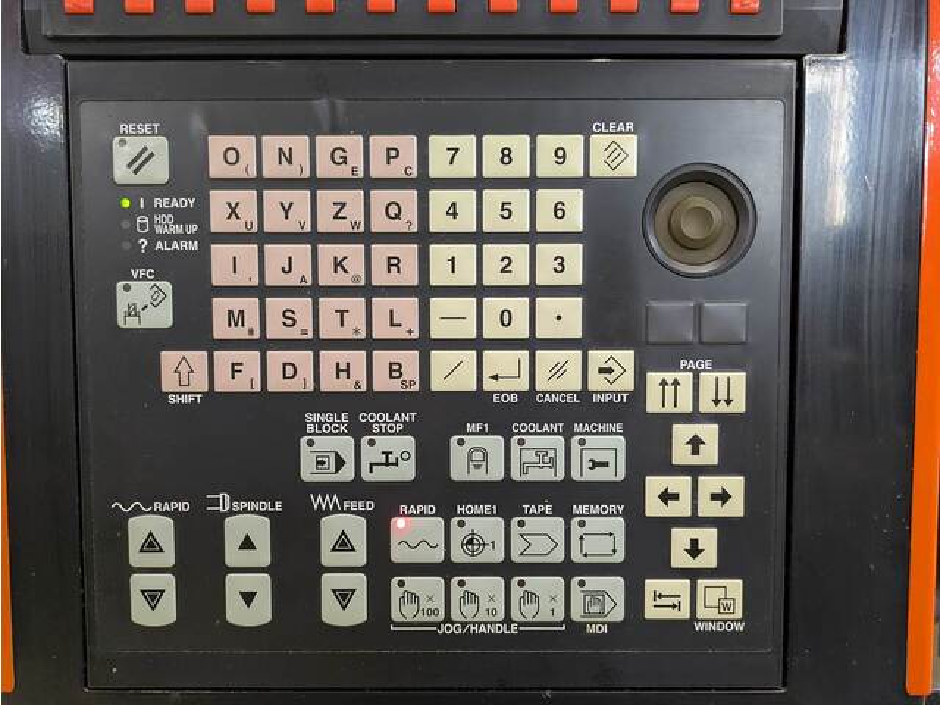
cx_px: 470
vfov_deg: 54.9
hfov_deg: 69.4
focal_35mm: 25
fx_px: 679
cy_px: 352
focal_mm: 5.43
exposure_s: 1/50
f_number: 1.89
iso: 437
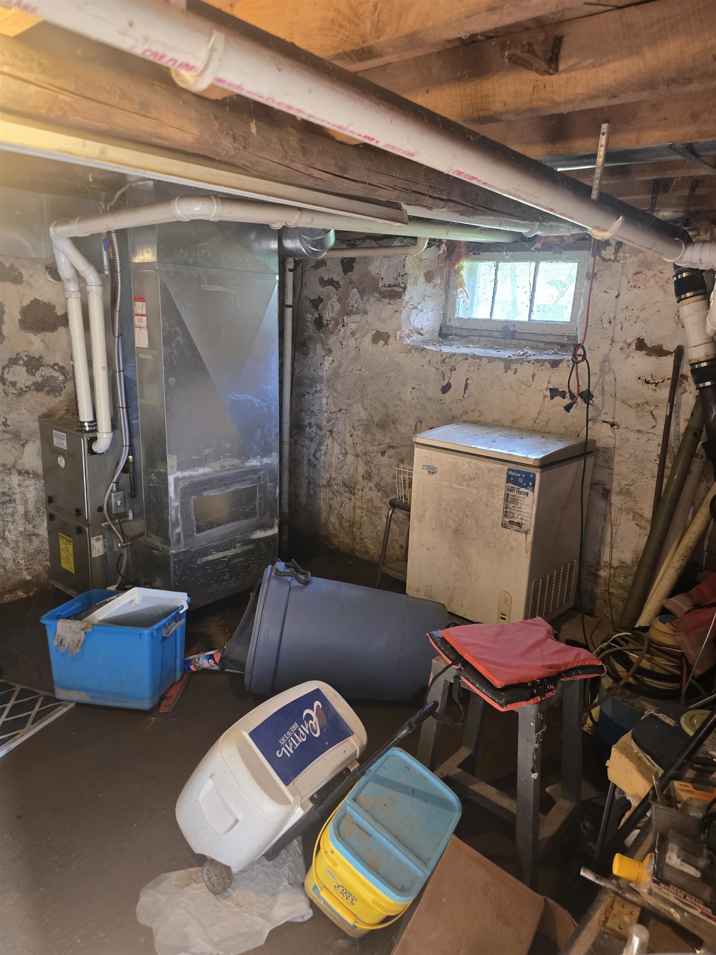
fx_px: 634
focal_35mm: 23
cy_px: 478
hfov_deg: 58.9
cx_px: 358
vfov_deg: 73.9
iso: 500
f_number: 1.7
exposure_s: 1/60
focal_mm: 6.3
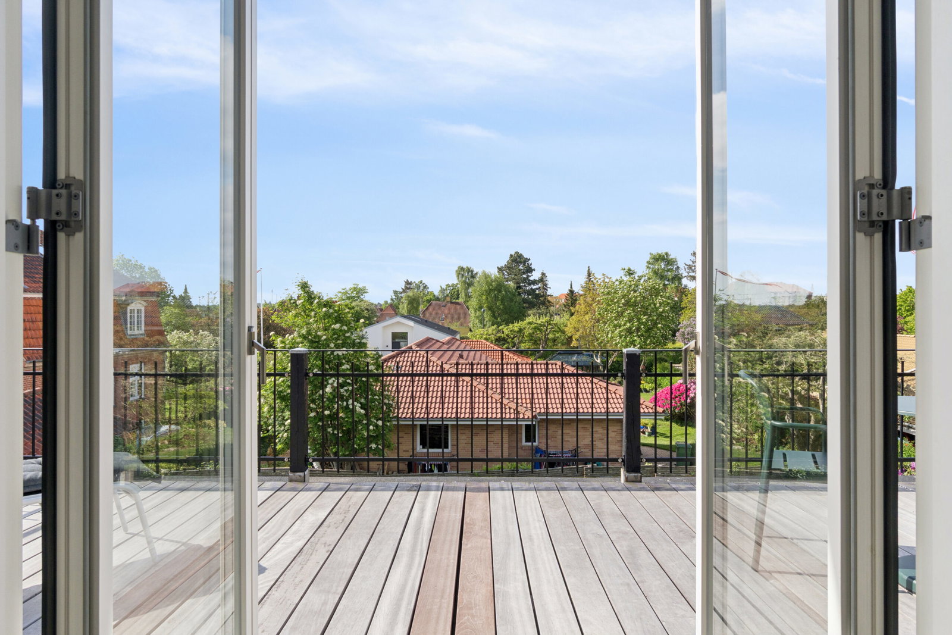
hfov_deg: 81.2
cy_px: 318
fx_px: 555
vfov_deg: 59.5
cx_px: 476
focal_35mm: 21
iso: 200
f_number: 8
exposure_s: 1/400
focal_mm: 14
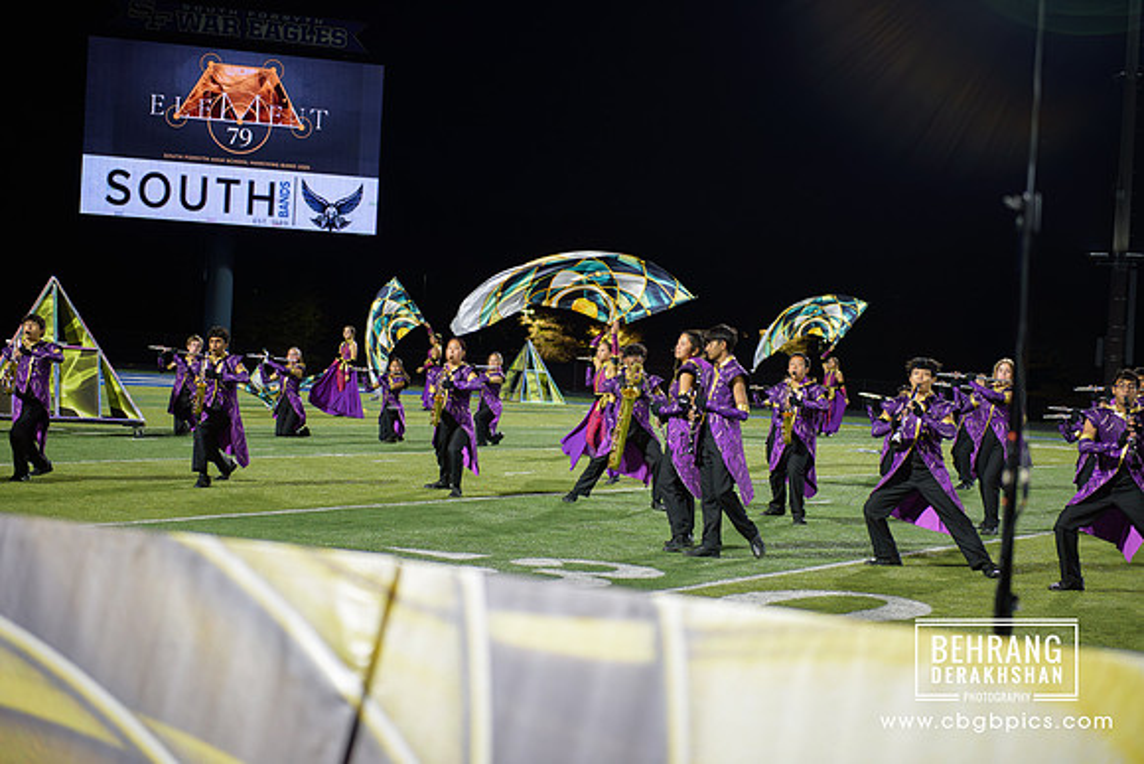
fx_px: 2225
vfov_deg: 19.5
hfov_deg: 28.8
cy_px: 382
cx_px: 572
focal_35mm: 70
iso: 1400
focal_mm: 70
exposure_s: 1/400
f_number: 2.8
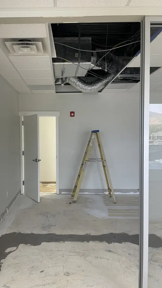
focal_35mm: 29
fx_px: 222
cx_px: 58
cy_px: 146
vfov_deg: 66.1
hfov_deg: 39.8
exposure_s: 1/60
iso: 80
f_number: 1.6
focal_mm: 4.2
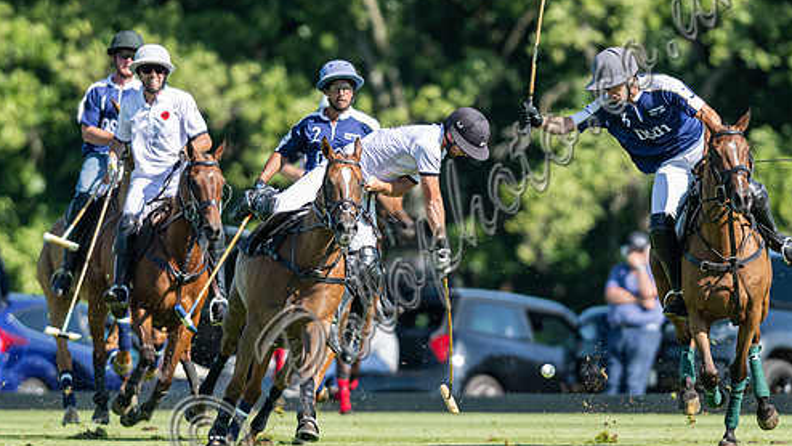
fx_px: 19974
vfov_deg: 1.3
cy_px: 311
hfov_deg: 2.3
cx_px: 407
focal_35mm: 951
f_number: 3.2
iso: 400
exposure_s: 1/4000
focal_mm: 400
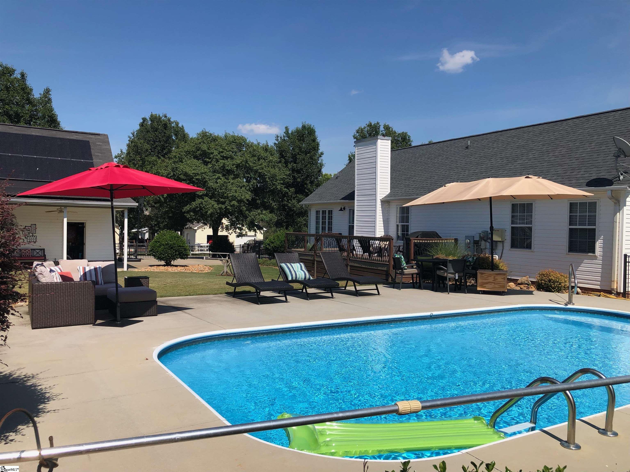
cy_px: 236
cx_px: 315
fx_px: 510
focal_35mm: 28
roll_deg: -1.4
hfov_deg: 63.4
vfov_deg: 49.7
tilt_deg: -2.6
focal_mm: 3.99
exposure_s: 1/2857
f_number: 1.8
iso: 20
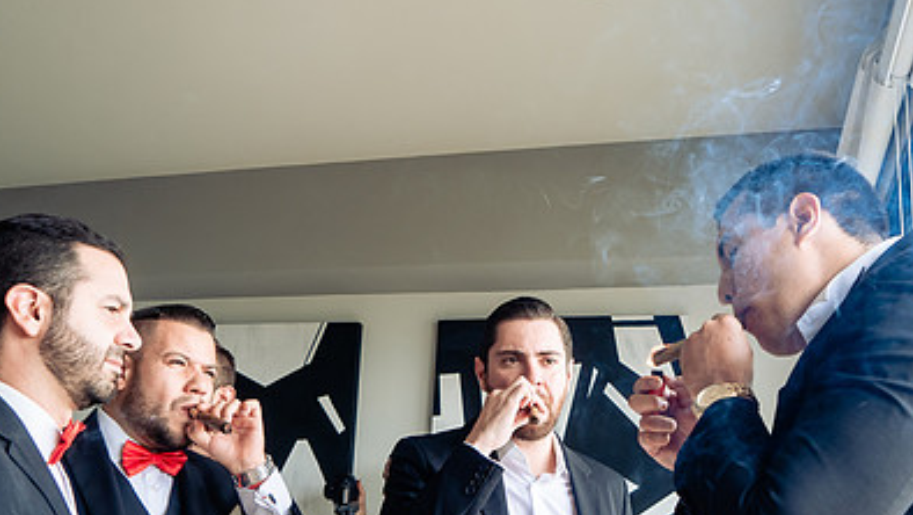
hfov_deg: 48.3
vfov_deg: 28.2
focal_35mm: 42
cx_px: 500
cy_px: 343
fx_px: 1017
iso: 500
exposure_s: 1/100
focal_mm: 24
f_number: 5
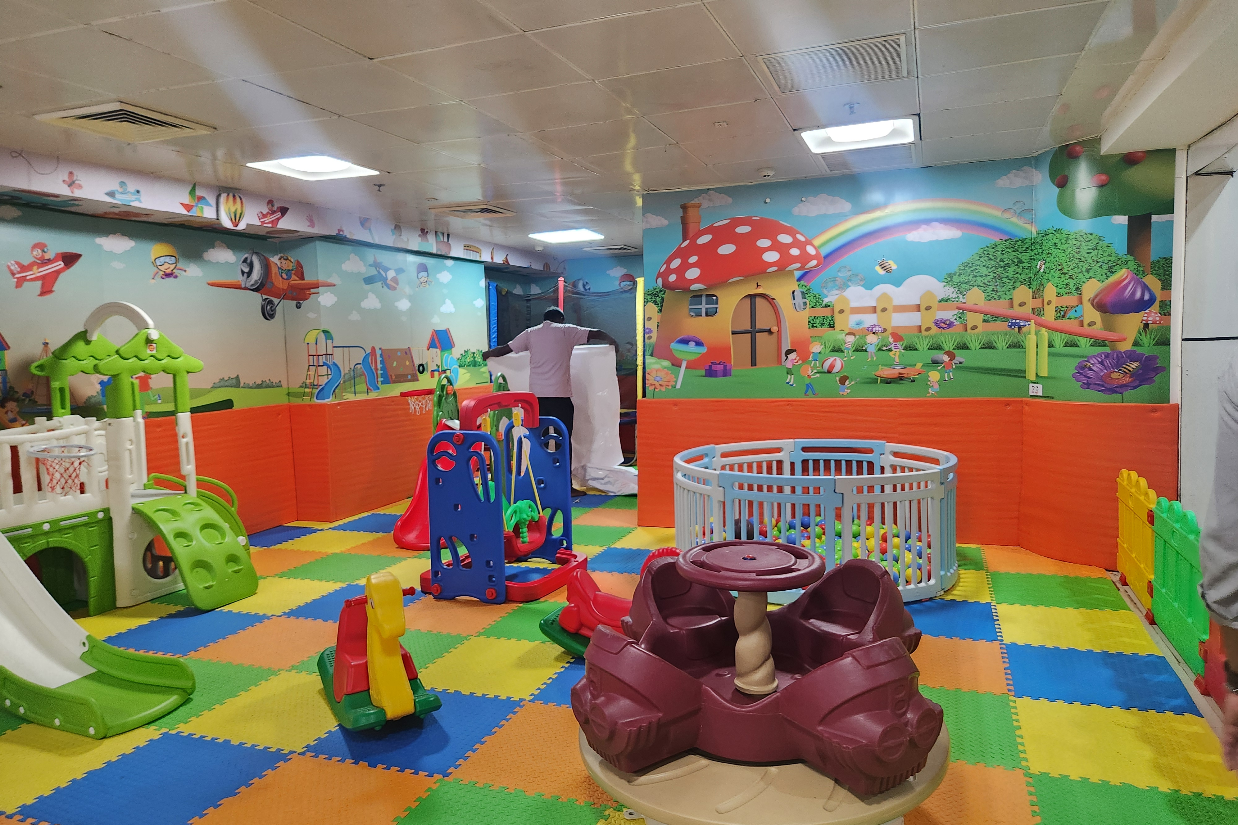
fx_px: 825
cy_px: 401
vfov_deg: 53.1
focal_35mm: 24
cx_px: 620
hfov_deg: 73.7
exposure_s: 1/100
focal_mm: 5.4
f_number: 1.8
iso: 320
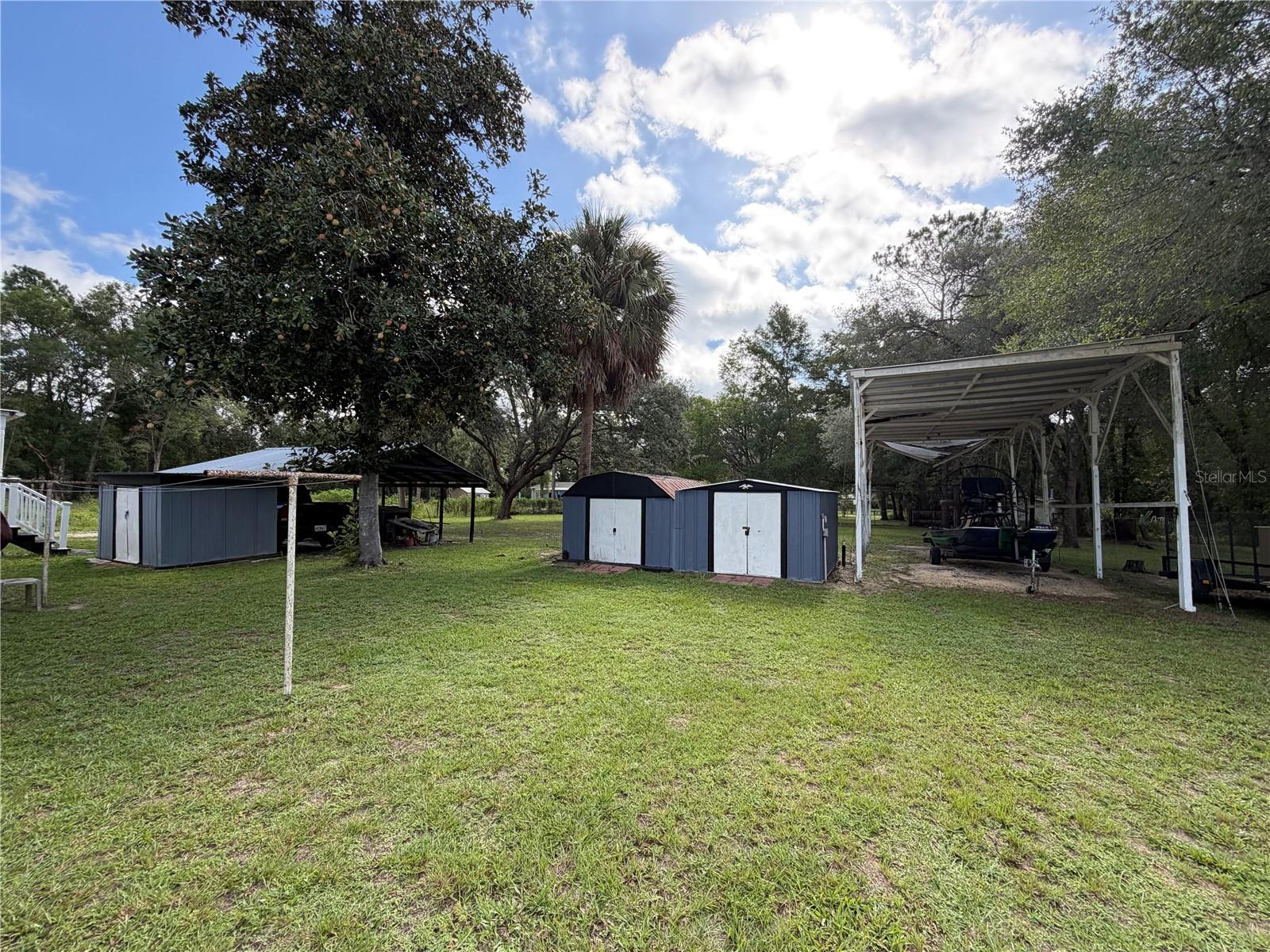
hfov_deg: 102.1
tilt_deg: +1.5
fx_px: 514
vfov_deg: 85.7
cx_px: 635
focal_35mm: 14
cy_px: 476
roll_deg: -0.1
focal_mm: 2.22
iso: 50
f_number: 2.2
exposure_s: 1/502
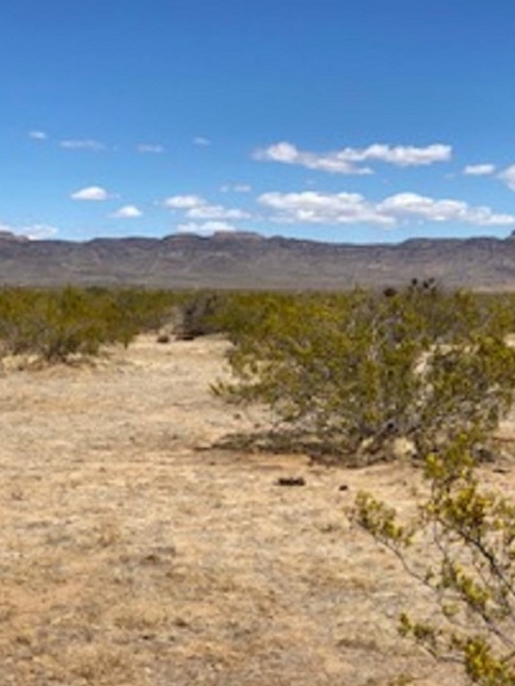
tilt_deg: -0.4
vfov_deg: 31.2
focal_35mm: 62
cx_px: 280
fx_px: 1230
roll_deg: +1.1
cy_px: 378
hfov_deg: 23.6
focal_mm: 6
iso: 20
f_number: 2
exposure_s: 1/2398
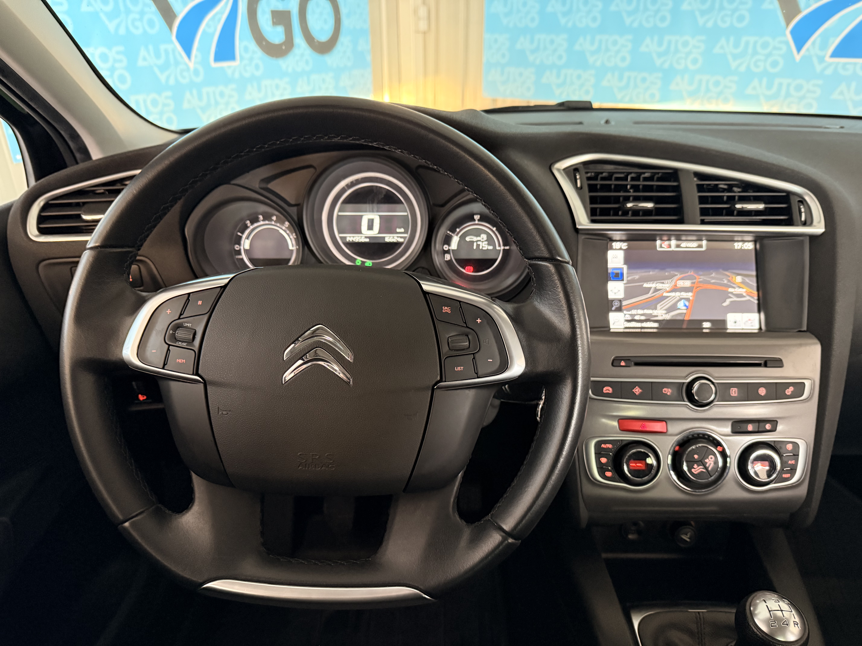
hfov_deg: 71.6
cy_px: 323
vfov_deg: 56.8
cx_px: 431
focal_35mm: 24
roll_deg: +0.5
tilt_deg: -25.6
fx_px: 598
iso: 800
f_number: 1.78
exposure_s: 1/33
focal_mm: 6.76
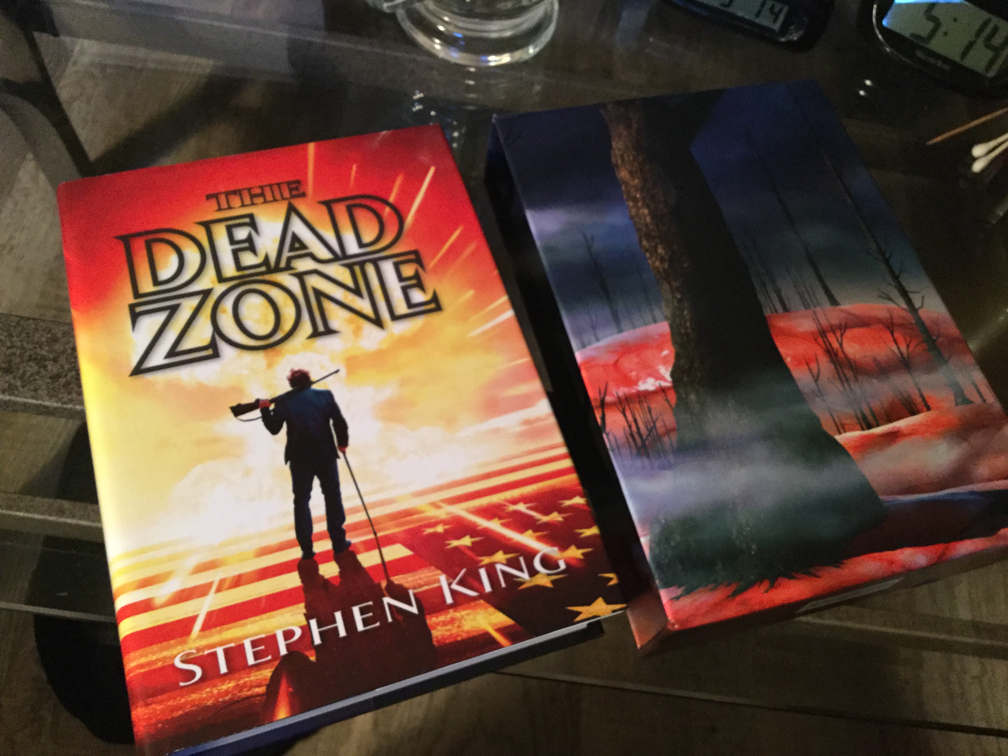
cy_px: 378
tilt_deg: -60.5
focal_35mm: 31
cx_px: 504
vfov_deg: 45.4
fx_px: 903
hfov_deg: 58.4
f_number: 2.4
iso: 200
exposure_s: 1/15
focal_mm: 3.3
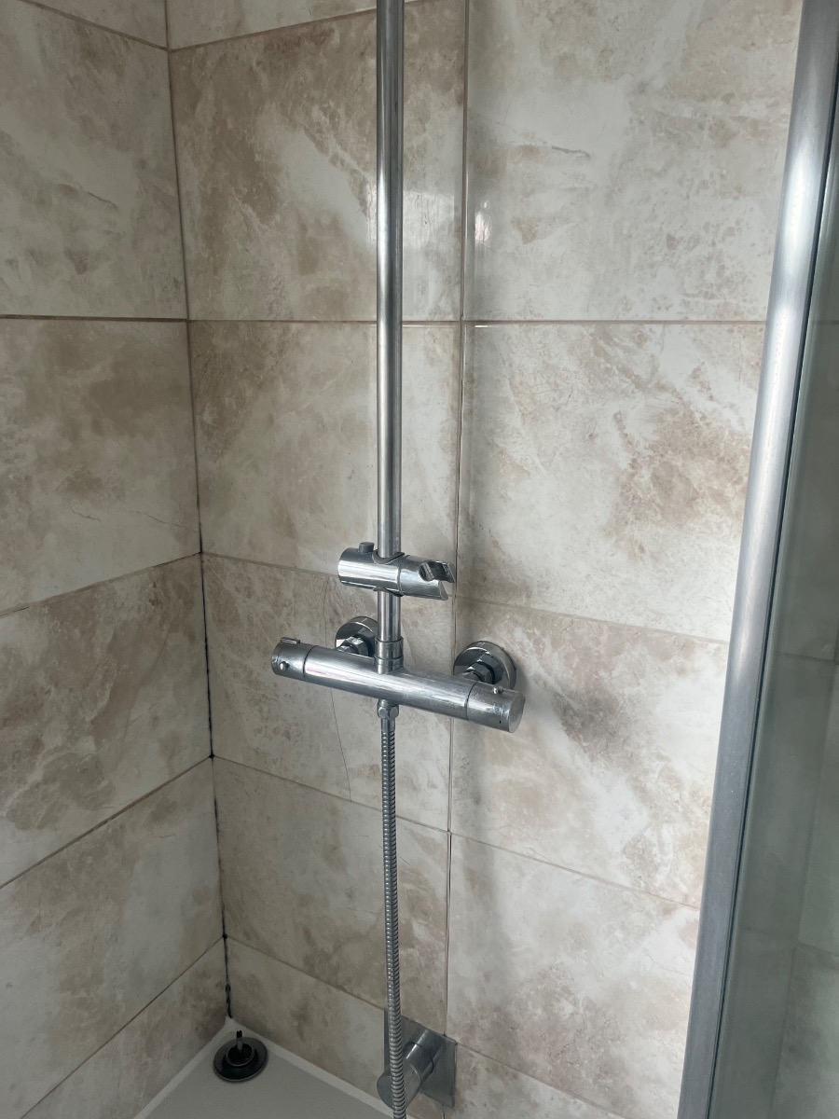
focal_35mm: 26
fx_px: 840
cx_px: 420
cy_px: 560
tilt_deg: -16.3
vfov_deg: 67.3
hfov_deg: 53.1
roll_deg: -0.2
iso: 80
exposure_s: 1/121
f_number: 1.5
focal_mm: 5.7
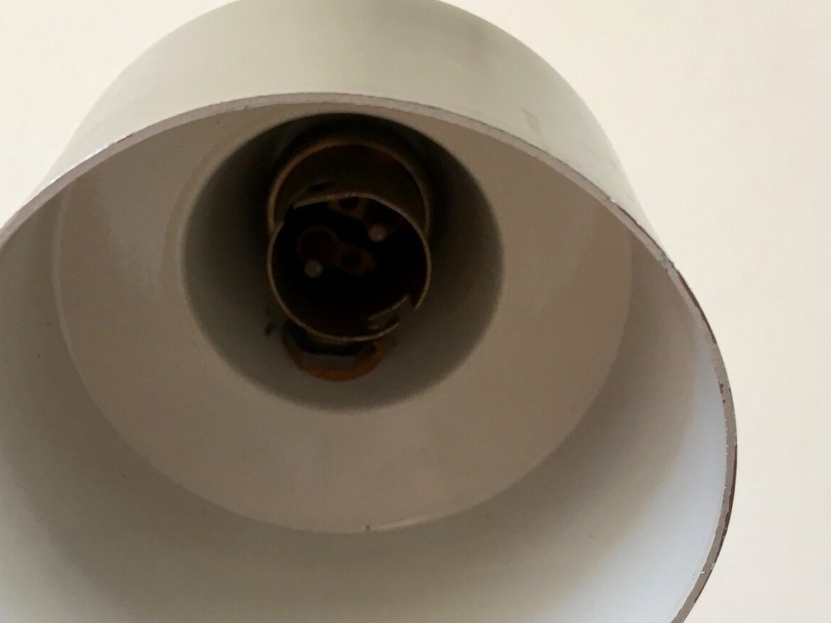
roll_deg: -1.4
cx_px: 335
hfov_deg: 38.0
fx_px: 1200
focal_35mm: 50
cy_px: 437
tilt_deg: +23.2
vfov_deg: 28.8
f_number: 2.2
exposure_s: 1/33
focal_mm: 4.15
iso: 80
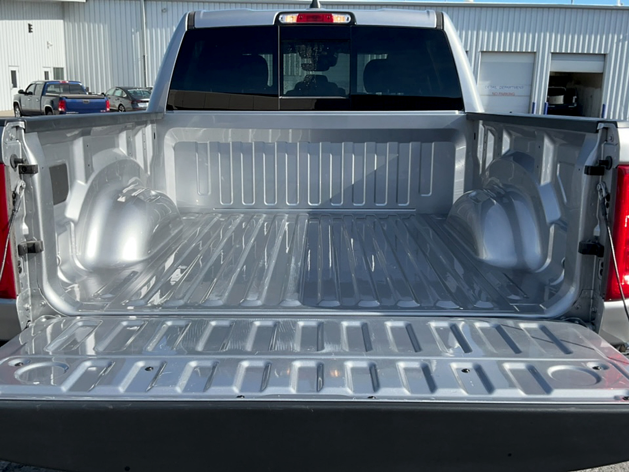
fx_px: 545
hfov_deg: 60.0
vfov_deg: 46.8
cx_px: 314
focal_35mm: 30
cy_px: 236
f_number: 1.8
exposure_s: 1/944
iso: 25
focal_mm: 3
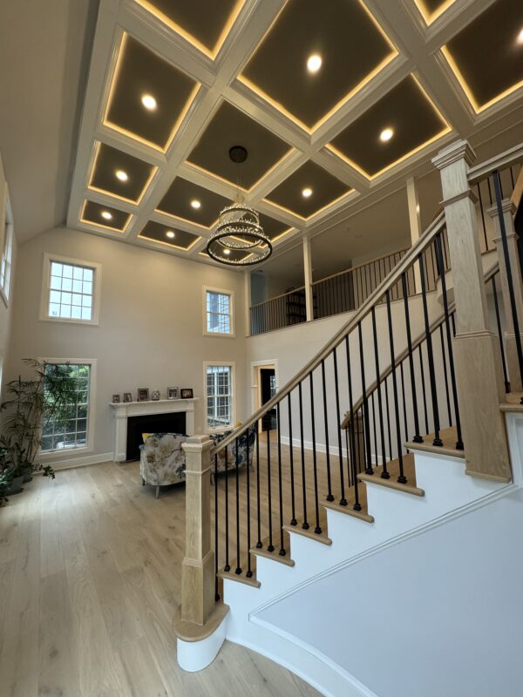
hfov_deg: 85.7
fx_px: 282
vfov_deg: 102.1
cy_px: 348
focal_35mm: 14
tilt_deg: +7.0
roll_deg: +1.5
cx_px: 262
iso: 200
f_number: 2.2
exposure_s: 1/120
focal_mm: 2.22
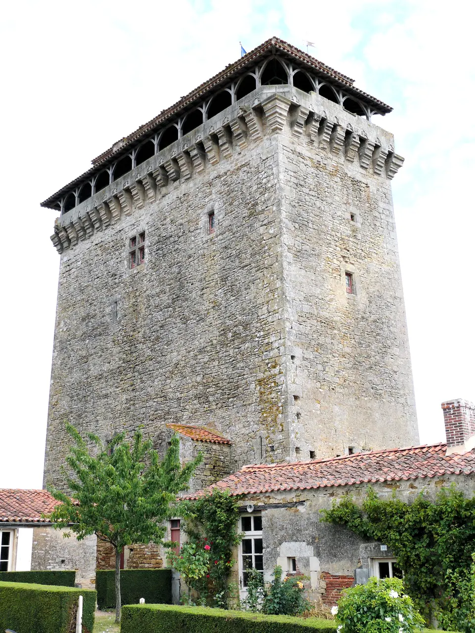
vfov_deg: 43.9
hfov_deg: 33.6
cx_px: 238
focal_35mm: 43
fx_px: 787
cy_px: 316
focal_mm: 9.2
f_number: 4.5
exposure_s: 1/250
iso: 100
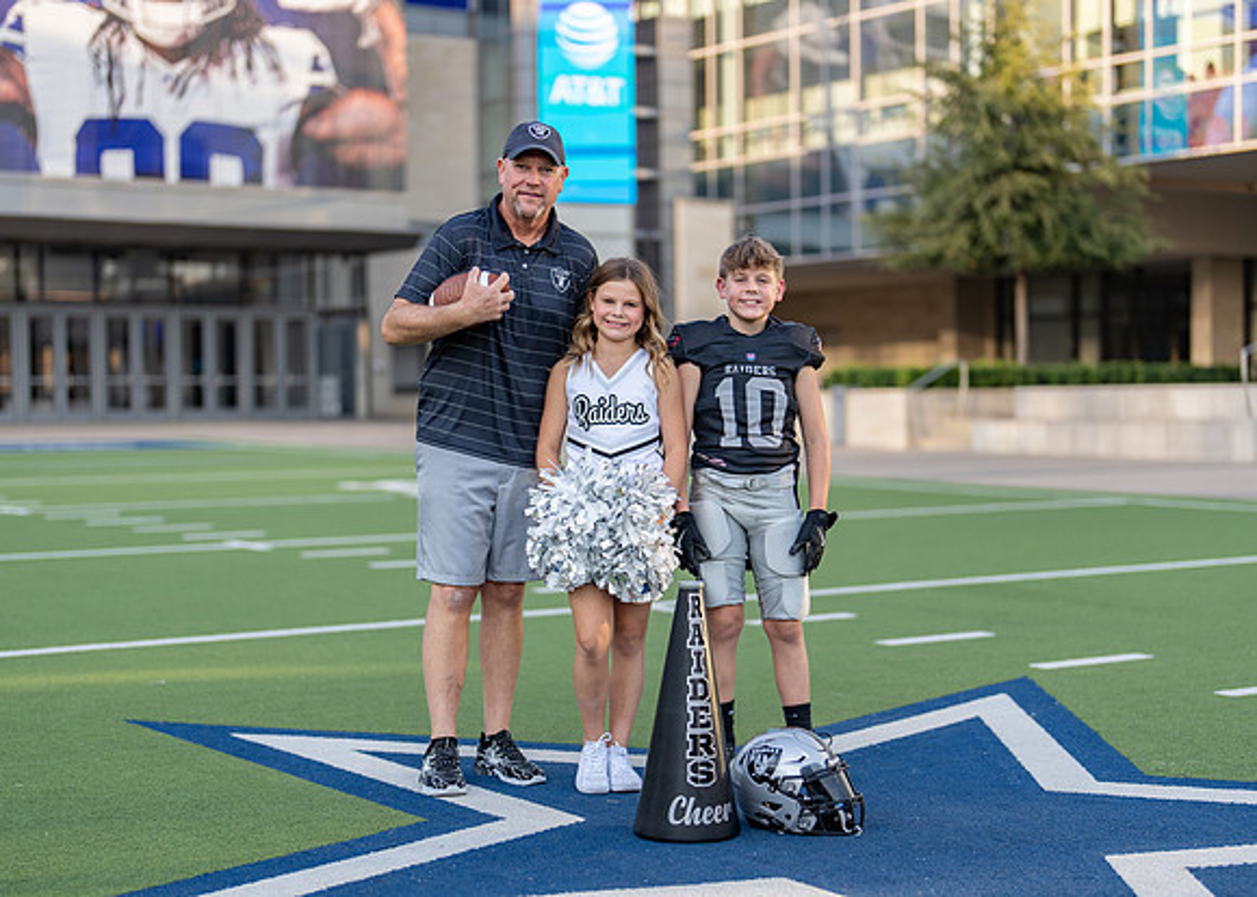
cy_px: 520
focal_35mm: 62
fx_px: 2214
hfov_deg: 31.7
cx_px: 644
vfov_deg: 22.9
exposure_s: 1/2000
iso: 100
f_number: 1.2
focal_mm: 50
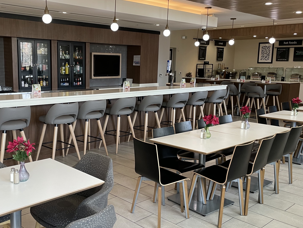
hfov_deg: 49.8
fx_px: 324
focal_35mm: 37
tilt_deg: -8.8
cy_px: 118
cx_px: 118
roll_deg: -1.2
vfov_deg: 38.7
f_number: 1.6
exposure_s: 1/60
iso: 100
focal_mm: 4.2
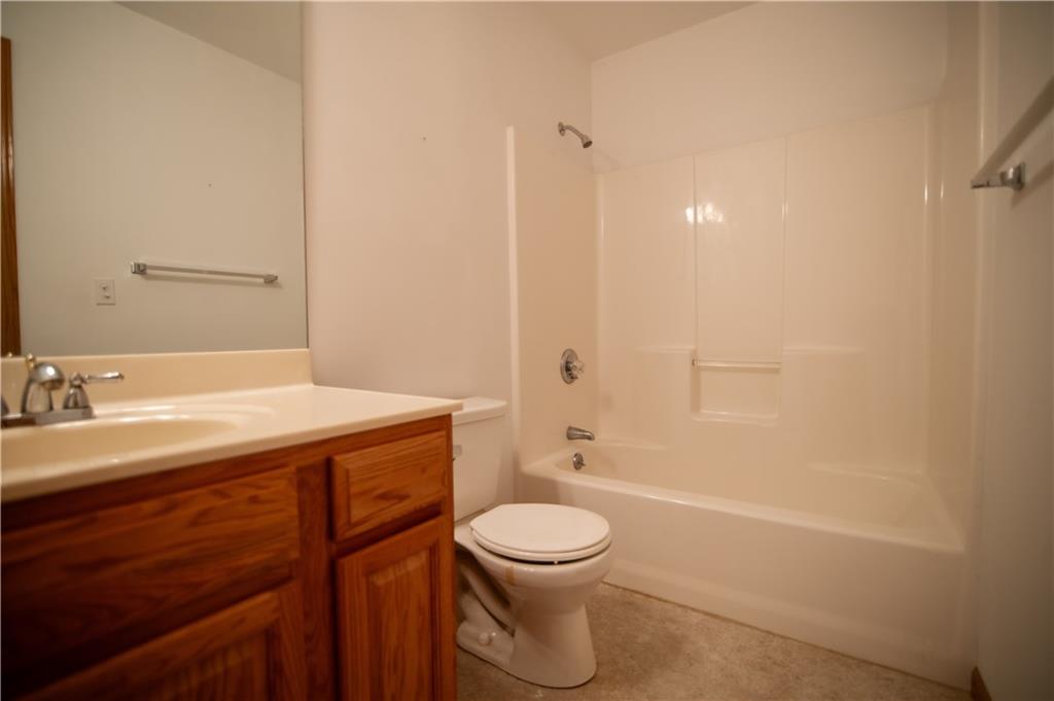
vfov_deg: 73.7
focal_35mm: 16
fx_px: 468
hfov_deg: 96.8
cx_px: 527
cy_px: 350
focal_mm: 16
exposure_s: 1/320
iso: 320
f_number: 2.8
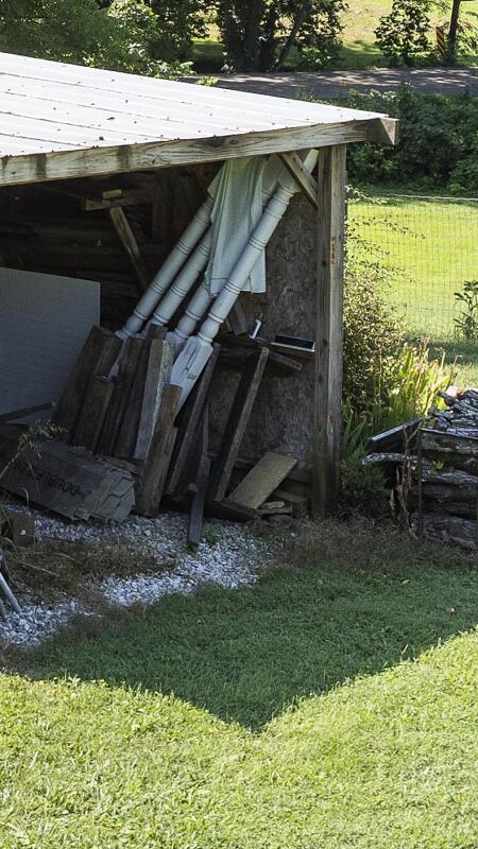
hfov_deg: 11.7
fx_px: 2208
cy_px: 28
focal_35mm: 98
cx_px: -293
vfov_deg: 21.1
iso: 100
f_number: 2.8
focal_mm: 12.29
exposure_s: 1/80
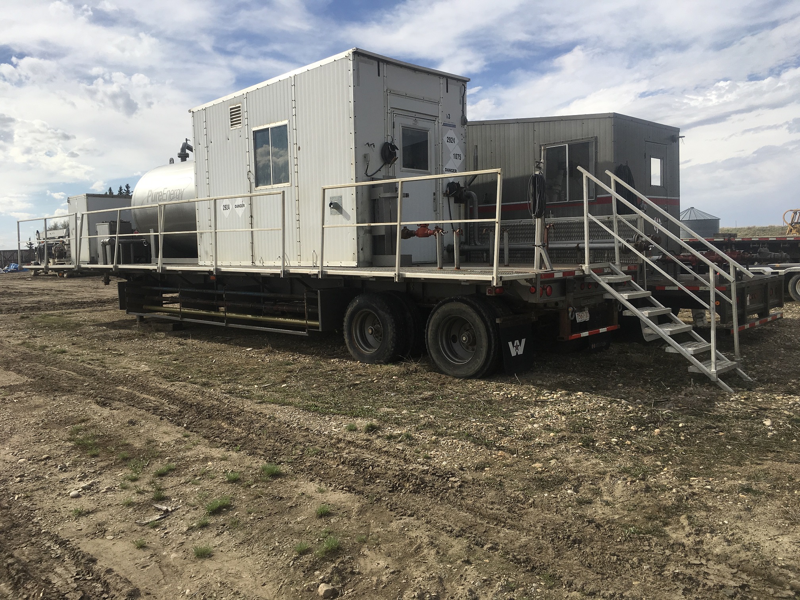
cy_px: 300
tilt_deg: -3.5
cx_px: 400
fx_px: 670
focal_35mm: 29
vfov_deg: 48.2
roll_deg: +3.4
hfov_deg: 61.7
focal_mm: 4.15
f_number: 2.2
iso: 25
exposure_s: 1/2331
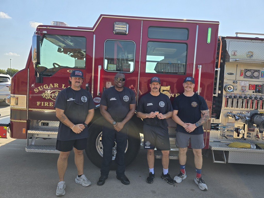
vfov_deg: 58.9
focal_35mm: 23
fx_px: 175
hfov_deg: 73.9
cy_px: 99
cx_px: 132
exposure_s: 1/738
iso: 12
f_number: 1.7
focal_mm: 6.3
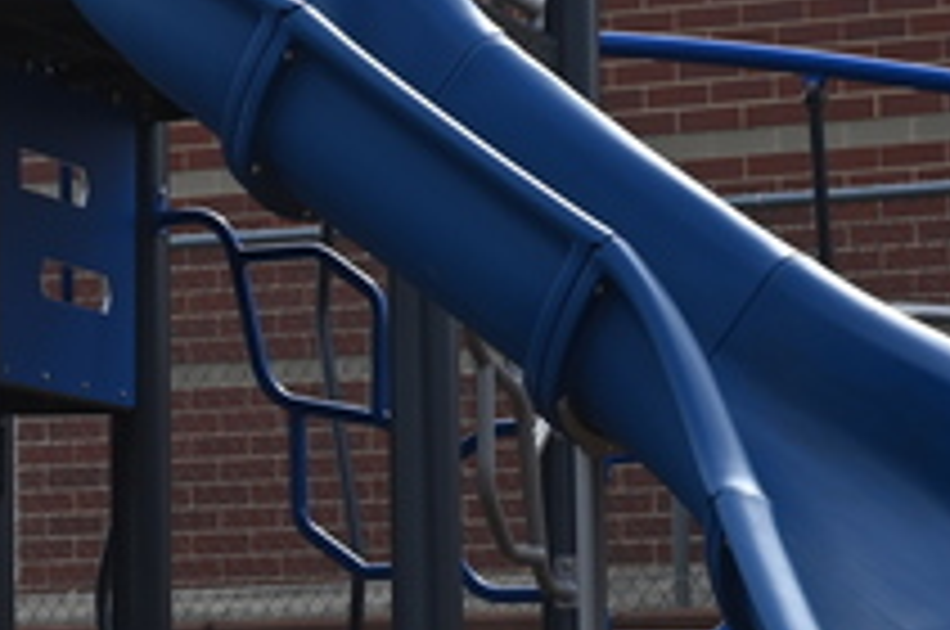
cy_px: 322
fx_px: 6403
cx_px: 27
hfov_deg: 8.4
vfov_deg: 5.6
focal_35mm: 243
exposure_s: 1/320
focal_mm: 50
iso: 100
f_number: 6.3
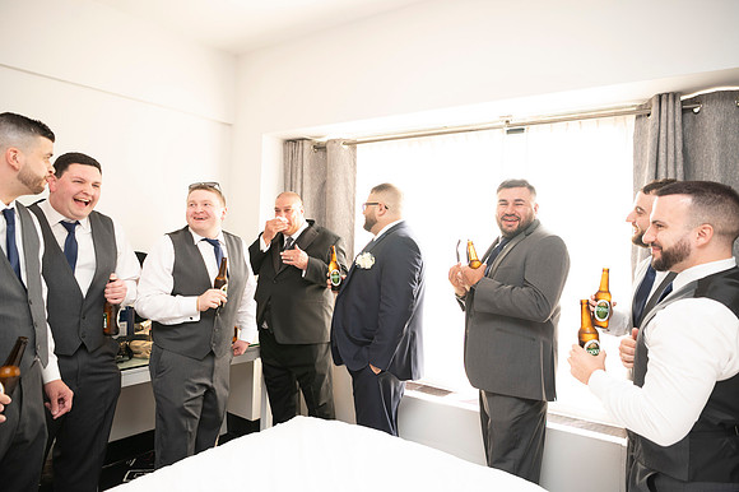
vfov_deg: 53.1
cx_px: 370
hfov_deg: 73.8
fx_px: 492
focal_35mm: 24
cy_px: 246
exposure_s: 1/100
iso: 800
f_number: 2.8
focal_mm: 24
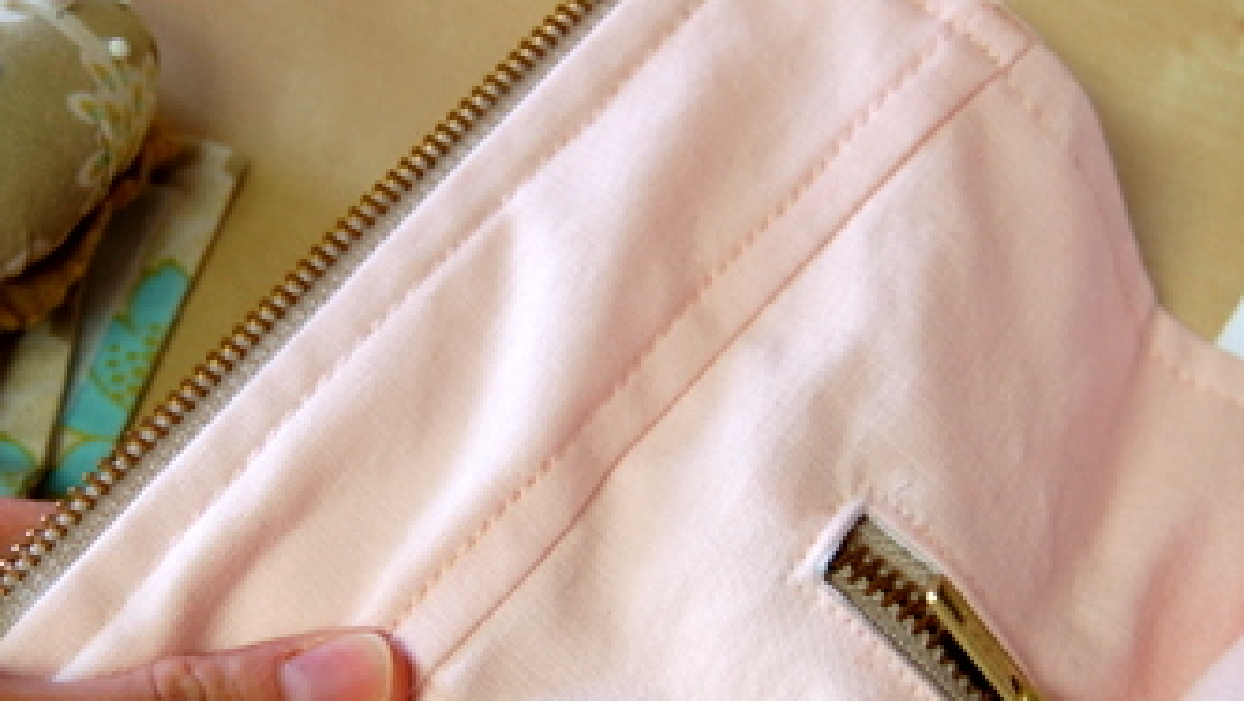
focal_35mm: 68
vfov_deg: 17.7
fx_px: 2244
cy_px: 485
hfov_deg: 30.9
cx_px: 517
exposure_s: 1/40
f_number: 4
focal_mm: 24
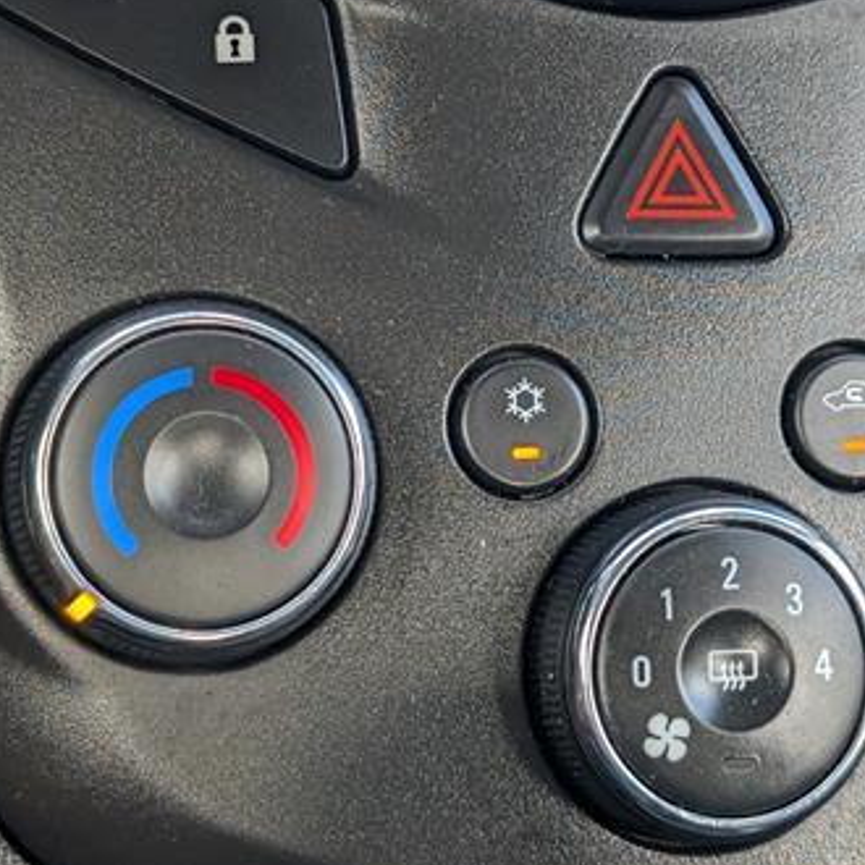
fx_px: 2375
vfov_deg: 20.6
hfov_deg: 20.5
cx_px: 616
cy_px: 359
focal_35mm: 84
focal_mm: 6.9
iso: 463
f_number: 1.68
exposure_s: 1/909
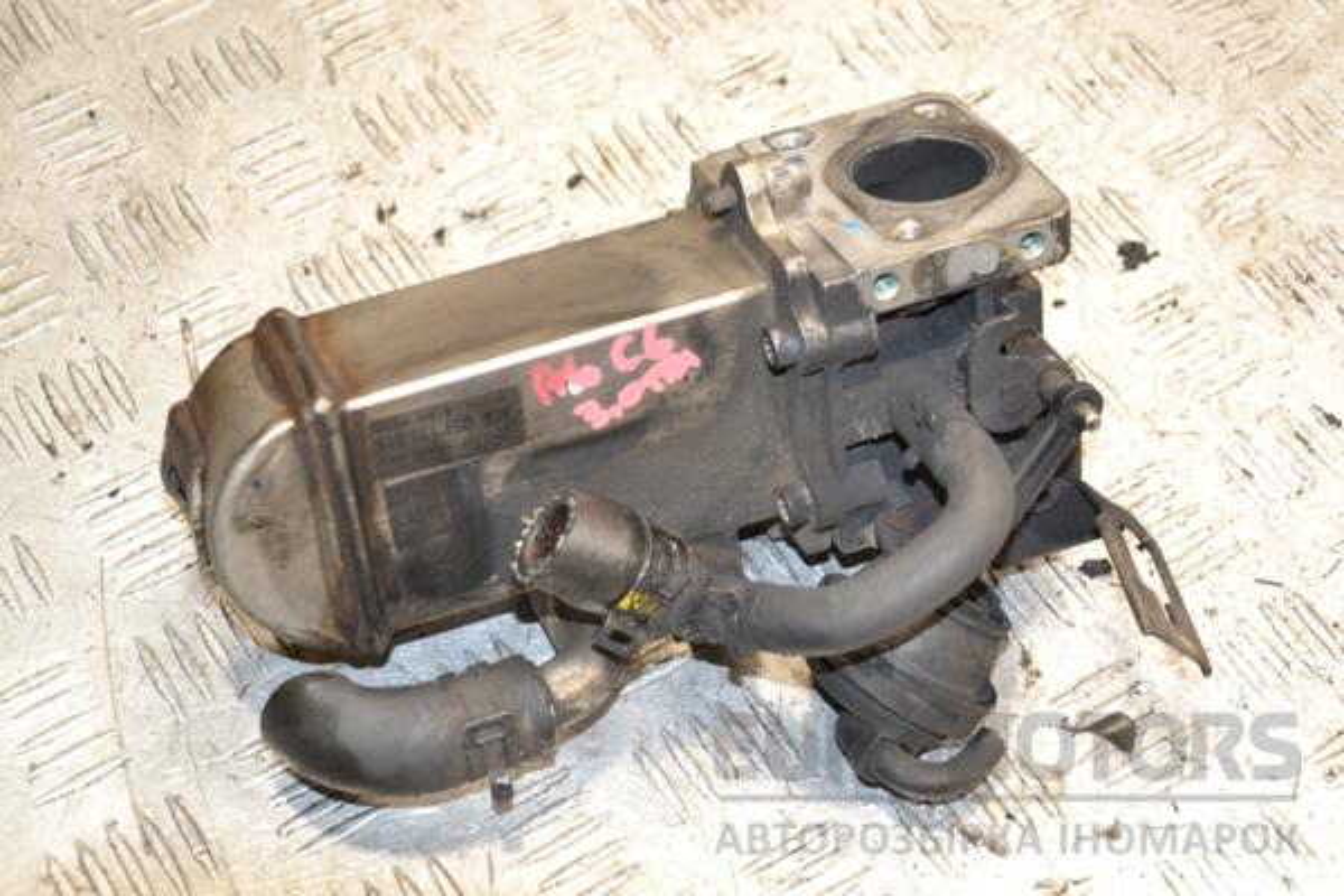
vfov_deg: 20.2
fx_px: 2520
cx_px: 672
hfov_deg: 29.9
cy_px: 448
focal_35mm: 68
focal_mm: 45
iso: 800
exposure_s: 1/60
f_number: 4.8
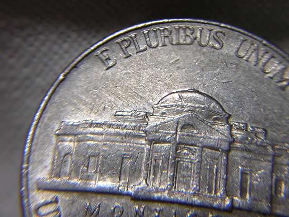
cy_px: 108
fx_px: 451
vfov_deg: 27.0
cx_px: 144
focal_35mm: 54
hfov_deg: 35.5
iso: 100
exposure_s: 1/41.3
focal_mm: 7.1
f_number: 3.2
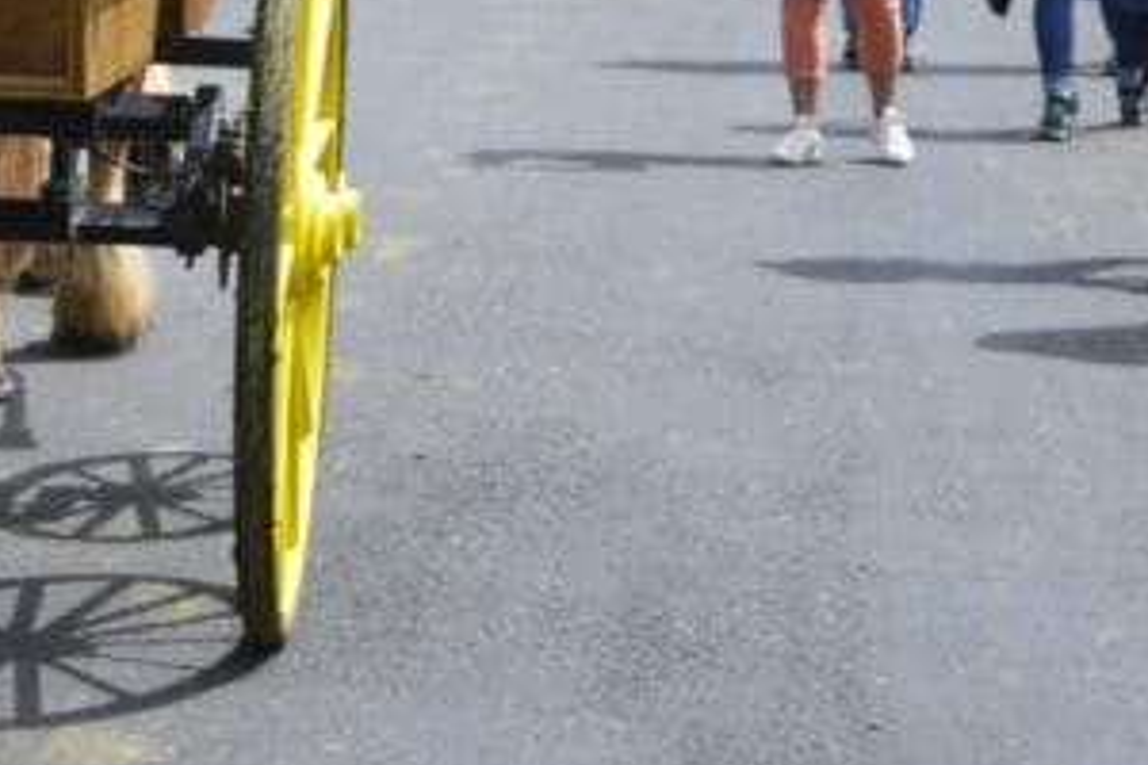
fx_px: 5061
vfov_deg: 8.5
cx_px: -195
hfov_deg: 12.7
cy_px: -319
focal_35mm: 159
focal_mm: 31
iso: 100
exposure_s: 1/320
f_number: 5
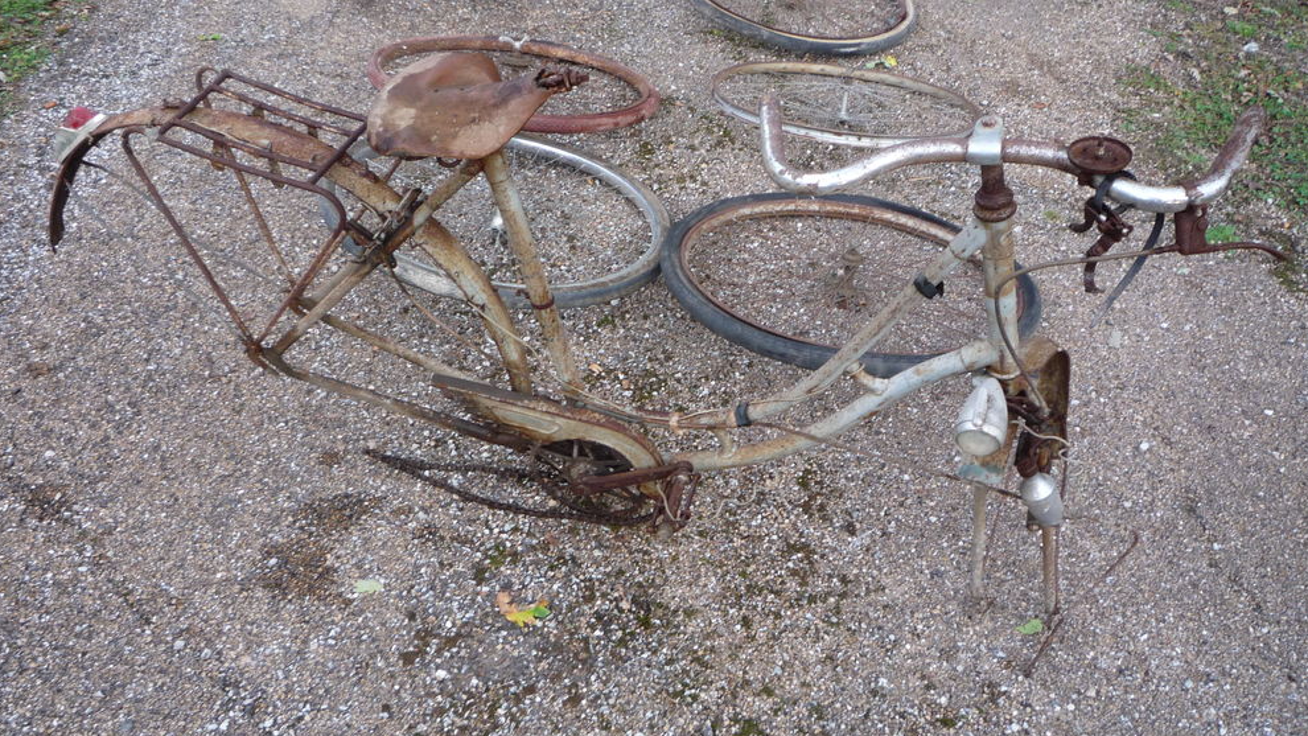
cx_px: 653
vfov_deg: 35.6
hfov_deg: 59.5
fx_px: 1145
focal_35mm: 33
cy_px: 348
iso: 100
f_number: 3.3
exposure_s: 1/40
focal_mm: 5.2
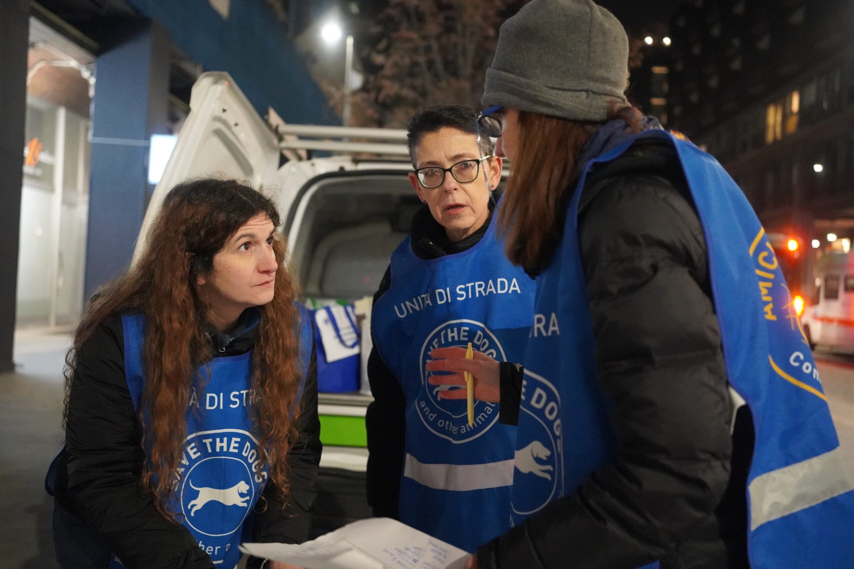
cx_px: 427
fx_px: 830
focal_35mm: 35
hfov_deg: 54.4
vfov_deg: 37.9
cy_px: 284
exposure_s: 1/160
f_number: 2.8
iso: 12800
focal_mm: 35
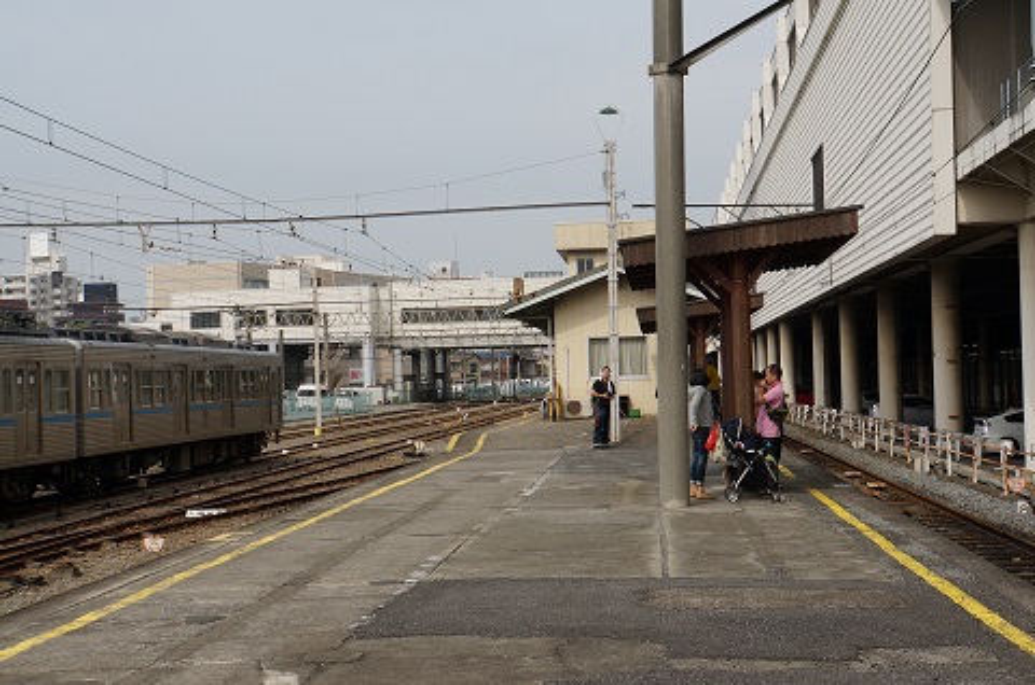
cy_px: 342
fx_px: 1674
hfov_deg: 34.4
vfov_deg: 23.1
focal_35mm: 58
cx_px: 518
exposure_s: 1/125
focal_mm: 38.9
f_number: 11
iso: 100
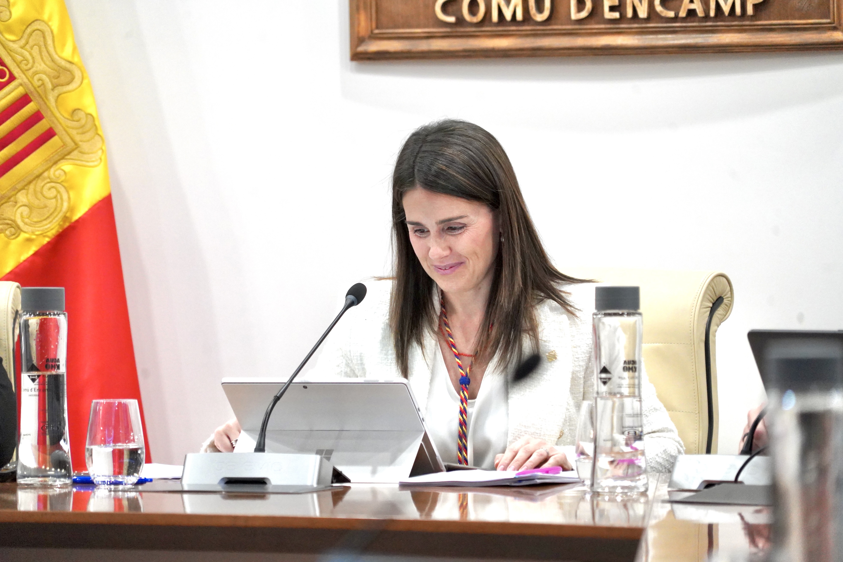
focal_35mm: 240
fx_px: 5620
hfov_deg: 8.6
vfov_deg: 5.7
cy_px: 281
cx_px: 422
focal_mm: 240
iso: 8000
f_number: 6.3
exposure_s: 1/250
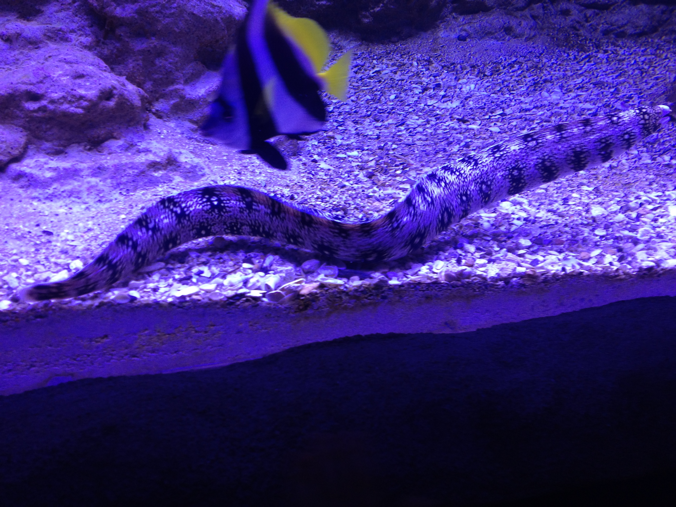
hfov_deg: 52.6
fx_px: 683
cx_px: 338
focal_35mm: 35
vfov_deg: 40.7
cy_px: 254
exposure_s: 1/30
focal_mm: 4.28
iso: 50
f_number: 2.4
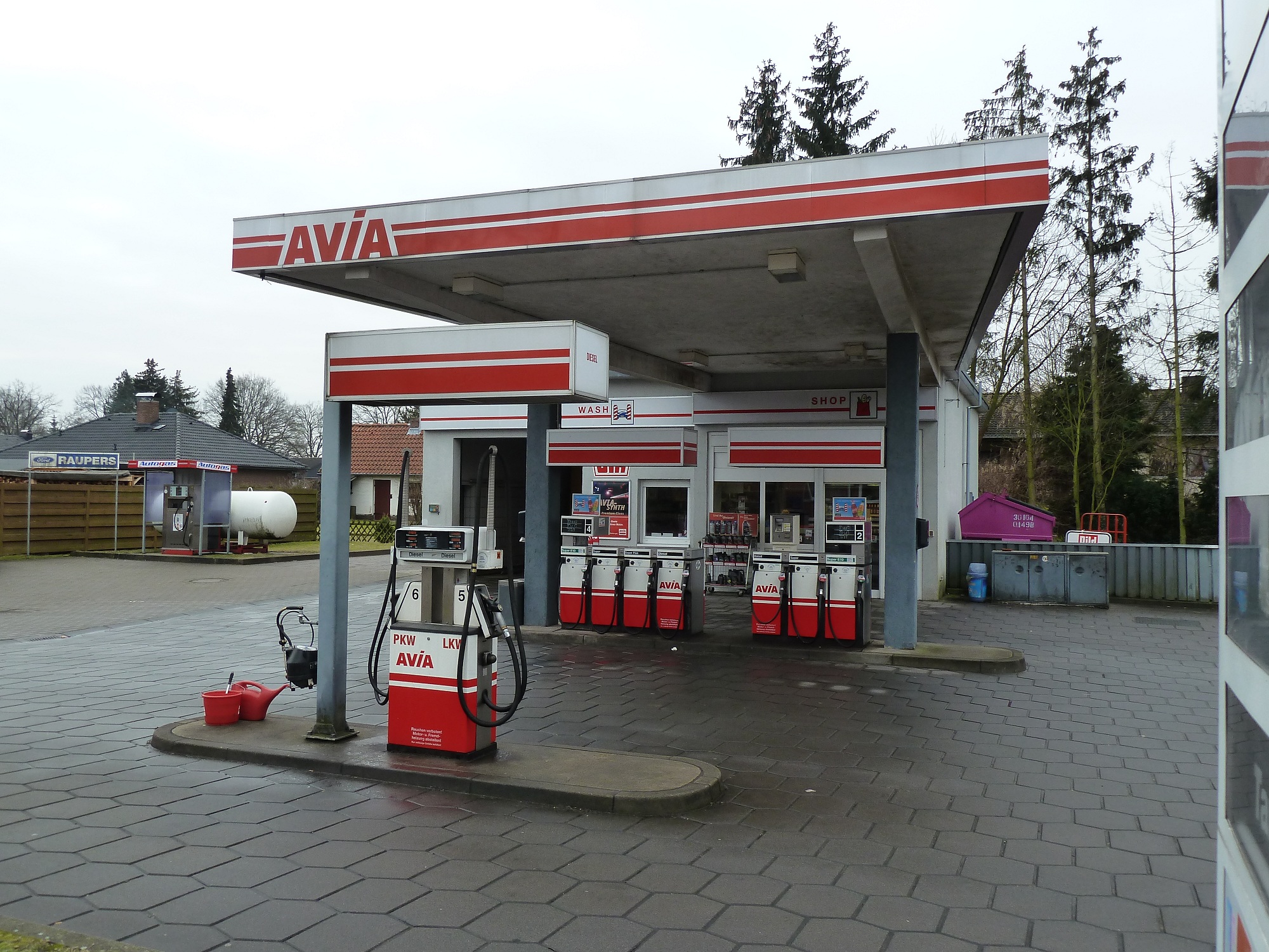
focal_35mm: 29
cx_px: 634
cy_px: 476
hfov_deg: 61.7
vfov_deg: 48.2
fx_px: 1063
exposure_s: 1/125
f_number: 4
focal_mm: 4.7
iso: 125
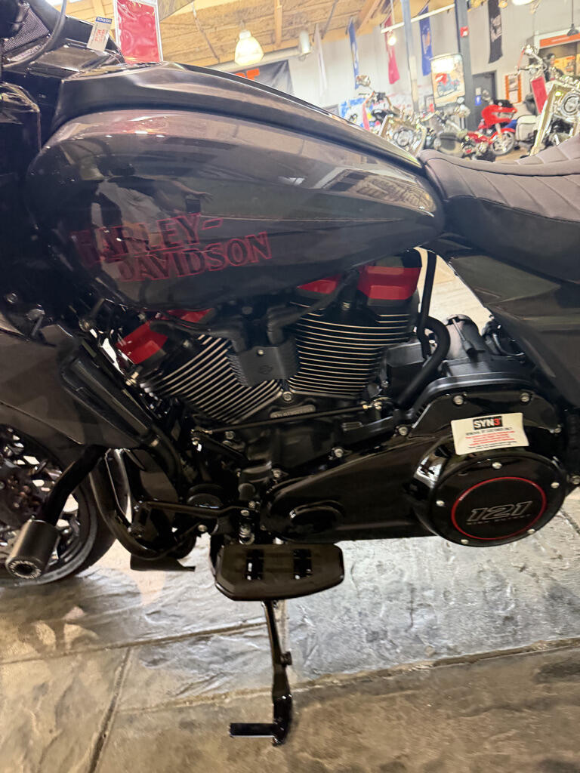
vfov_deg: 71.6
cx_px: 290
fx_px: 536
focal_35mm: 24
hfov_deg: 56.8
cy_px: 386
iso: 640
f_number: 1.78
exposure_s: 1/60
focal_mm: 6.76
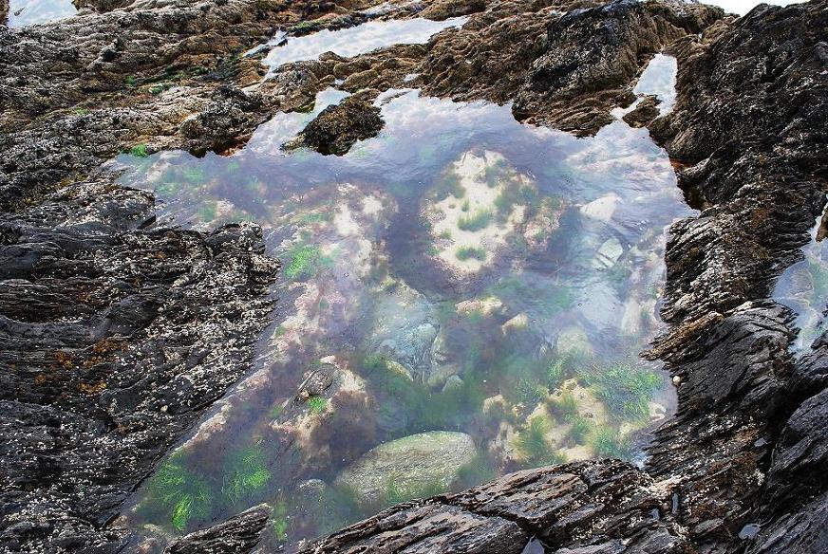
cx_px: 414
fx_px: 622
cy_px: 277
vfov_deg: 48.1
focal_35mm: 27
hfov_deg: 67.3
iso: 200
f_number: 9
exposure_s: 1/160
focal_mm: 18
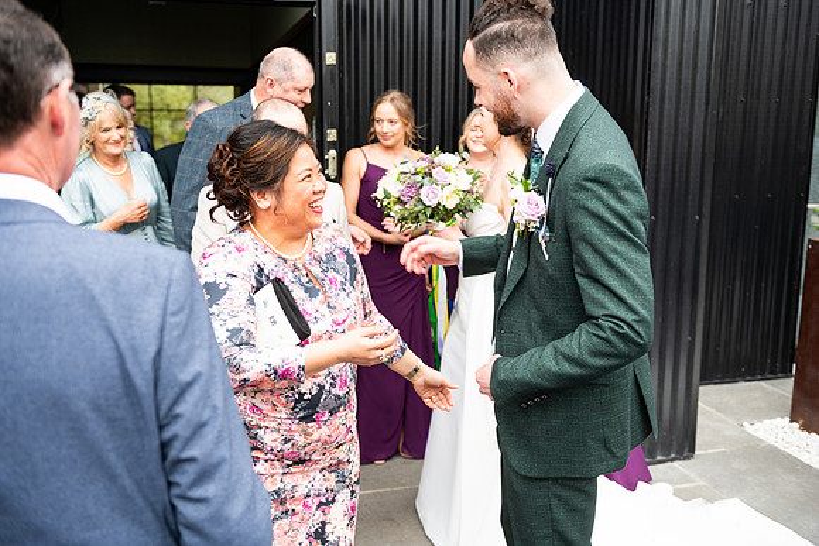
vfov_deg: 37.9
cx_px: 410
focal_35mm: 35
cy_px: 273
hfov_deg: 54.4
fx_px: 796
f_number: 3.5
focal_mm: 35
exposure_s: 1/200
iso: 160
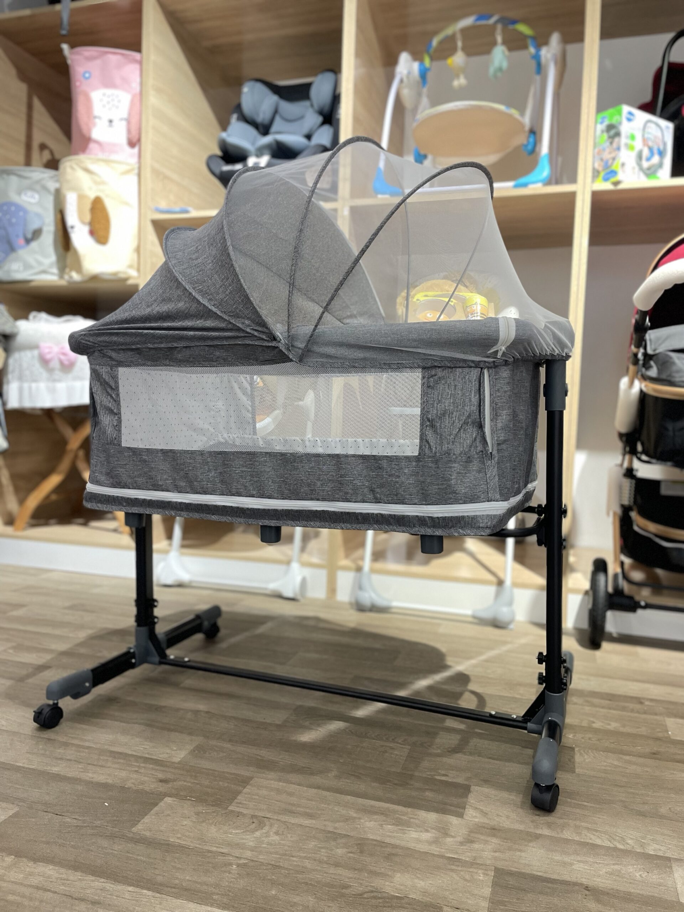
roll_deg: -1.2
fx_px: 685
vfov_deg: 67.3
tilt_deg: -3.6
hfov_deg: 53.1
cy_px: 456
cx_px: 342
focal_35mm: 26
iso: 200
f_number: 1.6
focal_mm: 4.2
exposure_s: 1/50
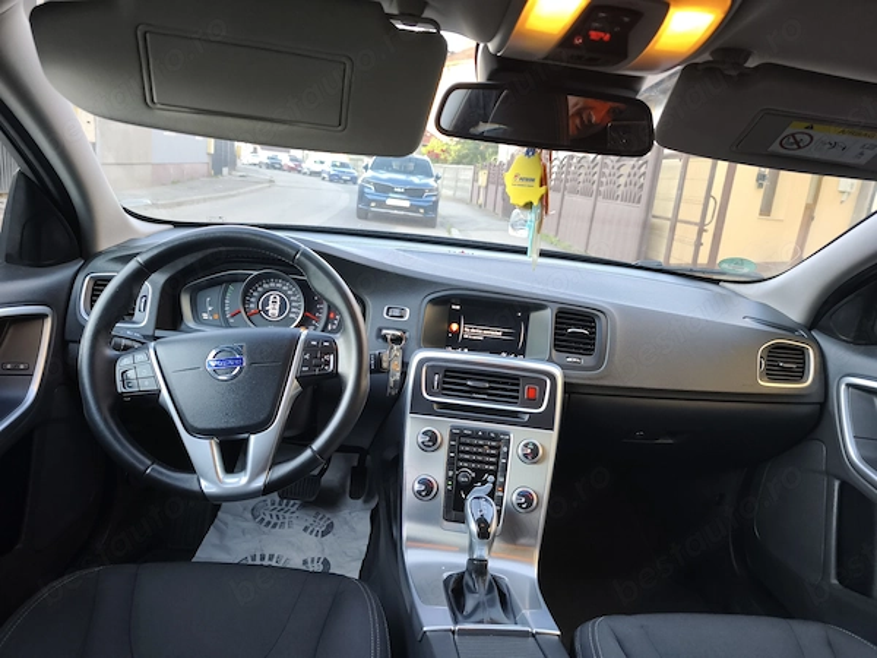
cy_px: 329
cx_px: 438
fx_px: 583
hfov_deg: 73.9
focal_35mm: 23
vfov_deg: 58.9
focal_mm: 6.57
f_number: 1.6
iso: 200
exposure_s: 1/85.1
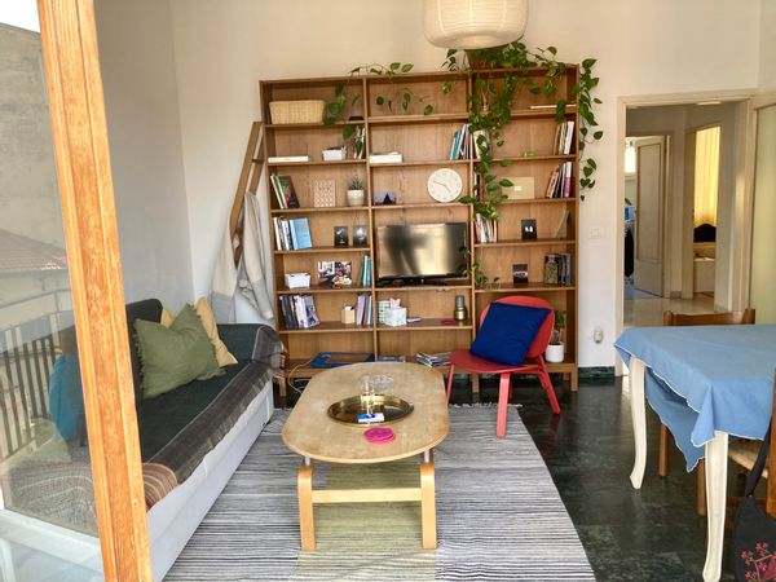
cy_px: 291
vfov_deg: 49.7
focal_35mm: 28
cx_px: 388
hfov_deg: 63.4
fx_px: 628
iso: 64
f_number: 1.8
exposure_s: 1/121
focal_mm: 3.99
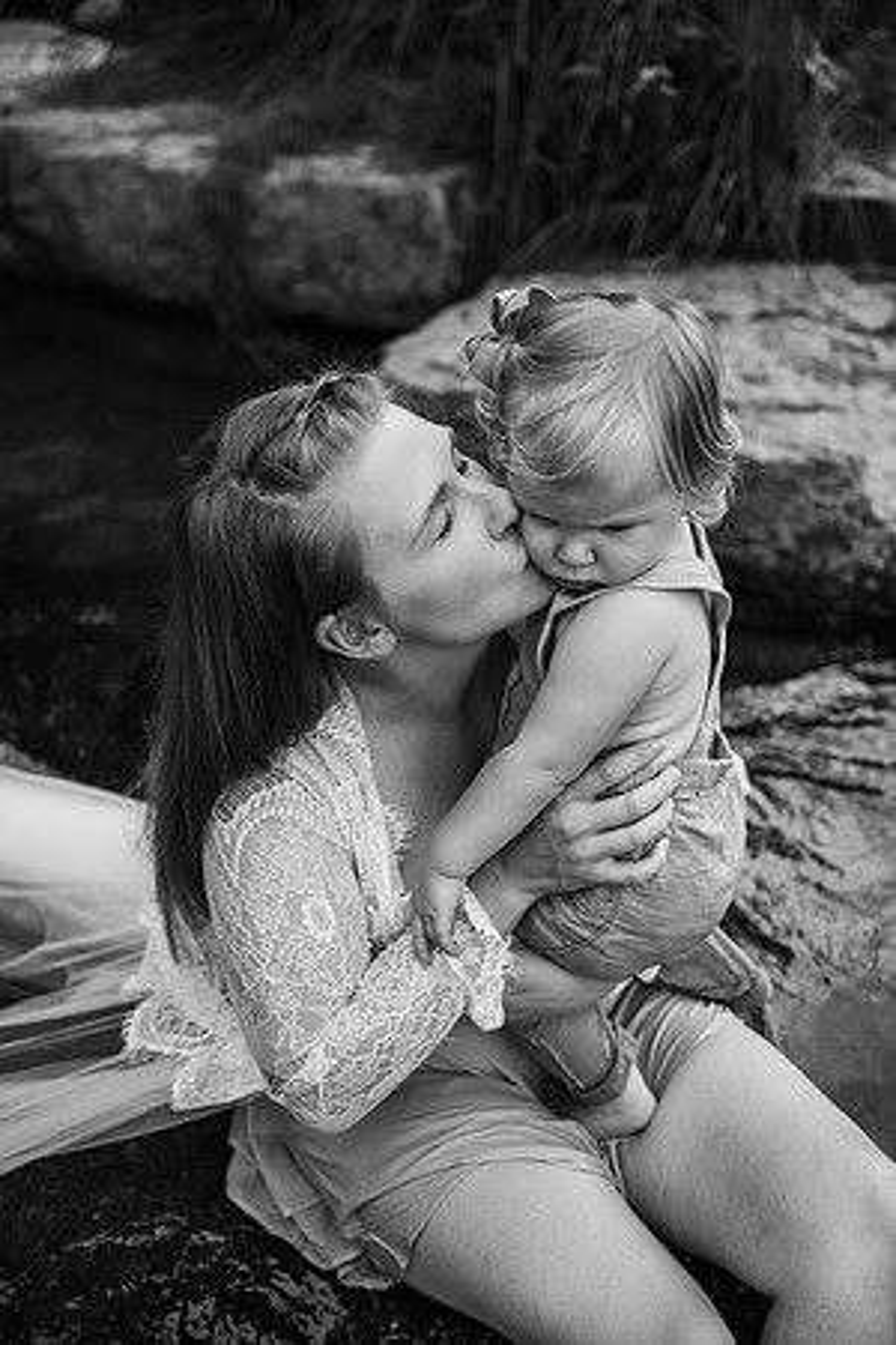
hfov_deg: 36.9
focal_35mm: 36
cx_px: 448
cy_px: 672
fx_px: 1344
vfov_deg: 53.1
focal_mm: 36
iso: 500
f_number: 2.8
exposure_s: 1/1000
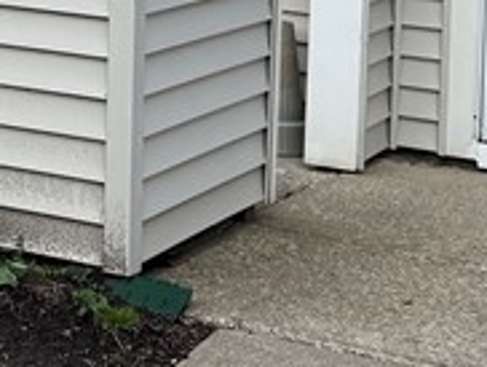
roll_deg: -3.4
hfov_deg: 13.8
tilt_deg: +1.1
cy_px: -300
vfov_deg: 10.4
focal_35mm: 135
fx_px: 1902
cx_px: -214
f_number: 1.78
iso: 80
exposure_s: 1/3021
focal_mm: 6.76
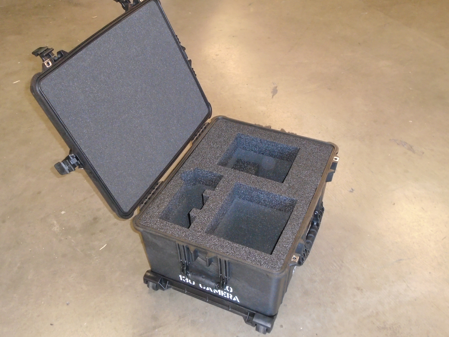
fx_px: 467
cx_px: 224
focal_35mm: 36
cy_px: 168
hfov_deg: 51.4
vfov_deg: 39.7
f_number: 3.8
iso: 400
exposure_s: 1/40
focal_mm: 6.4
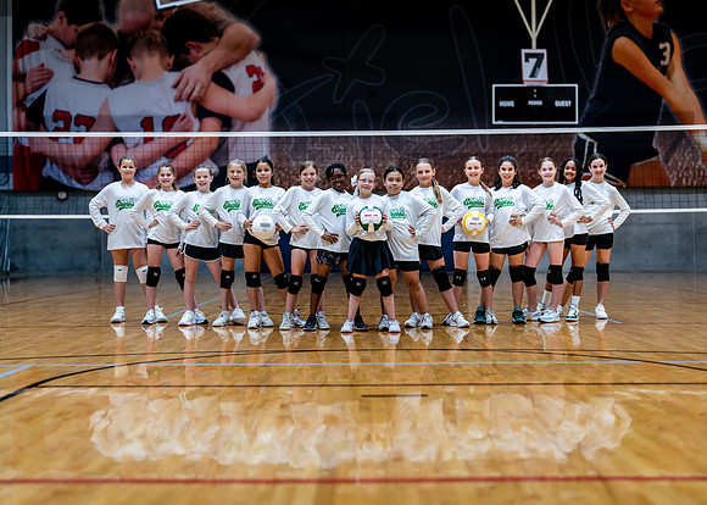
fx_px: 1064
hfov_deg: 36.8
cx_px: 354
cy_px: 252
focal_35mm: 53
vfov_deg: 26.7
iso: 500
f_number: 1.4
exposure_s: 1/320
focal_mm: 50
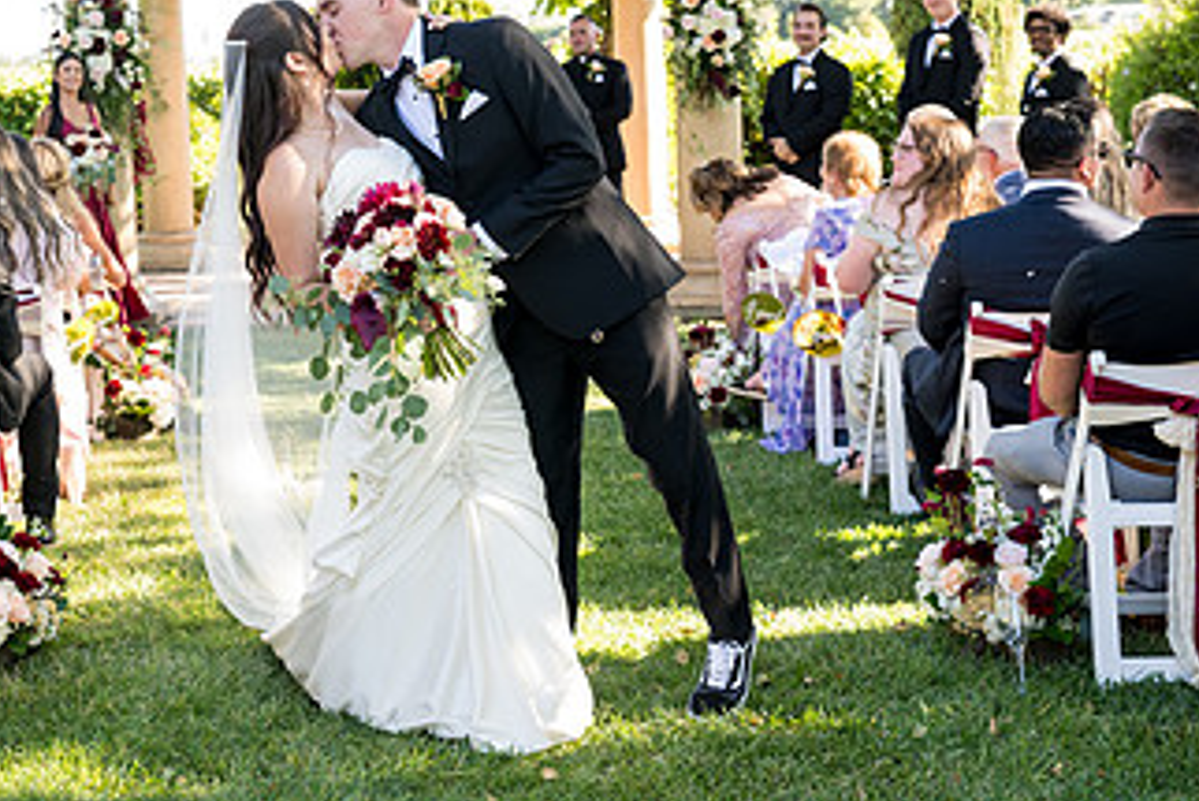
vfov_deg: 21.4
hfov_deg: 31.1
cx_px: 253
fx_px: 2099
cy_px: 177
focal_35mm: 63
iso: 800
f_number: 4
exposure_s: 1/400
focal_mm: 35
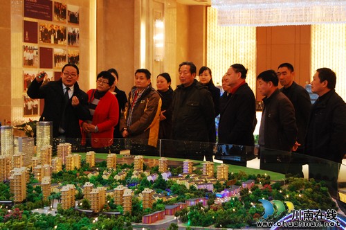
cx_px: 173
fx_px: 662
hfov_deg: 29.3
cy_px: 115
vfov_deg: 19.7
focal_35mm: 69
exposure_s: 1/80
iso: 1600
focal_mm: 46
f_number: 5.3
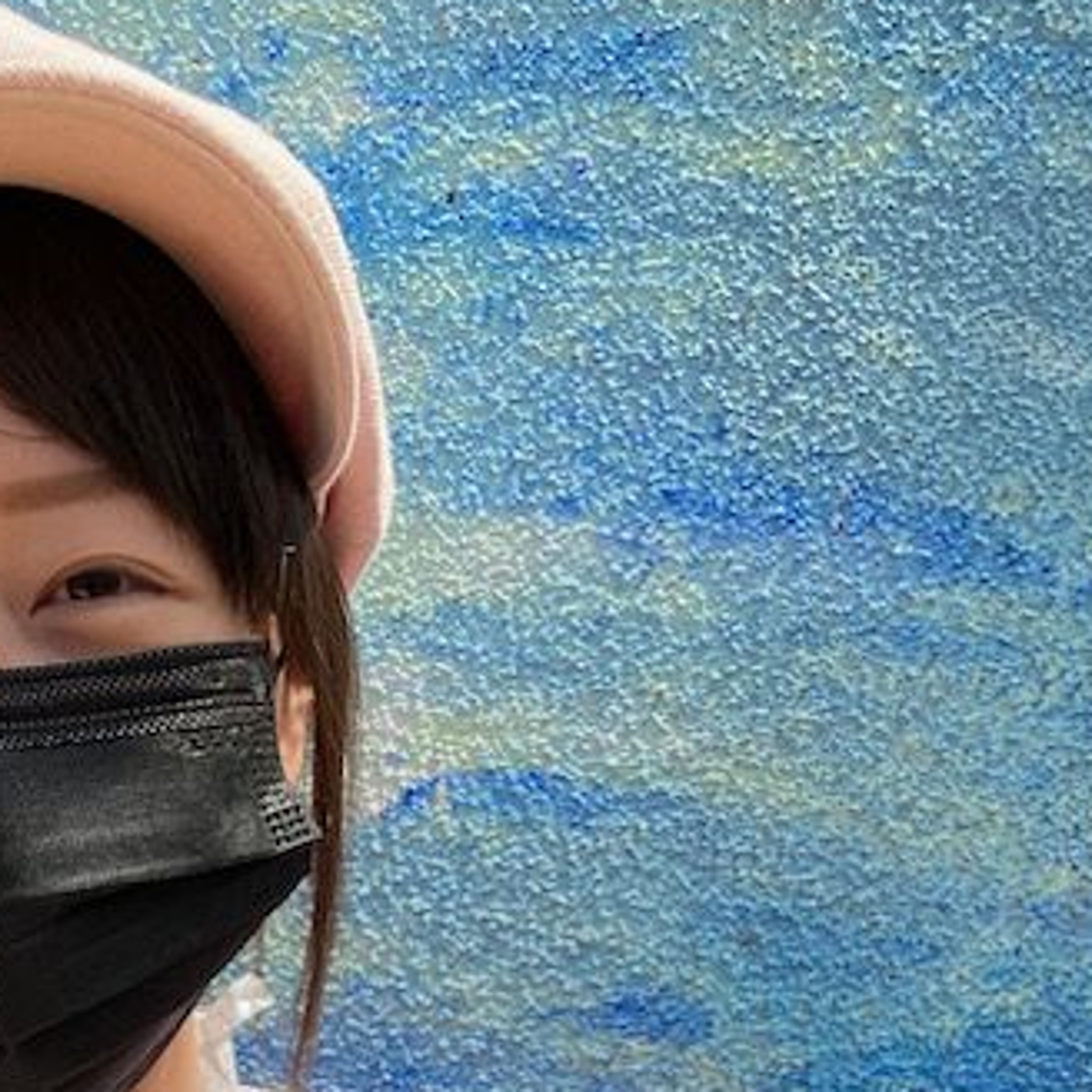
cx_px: -20
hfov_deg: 23.5
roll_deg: +0.1
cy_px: 1565
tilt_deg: -17.9
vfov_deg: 21.3
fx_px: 2498
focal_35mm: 70
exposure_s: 1/724
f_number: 1.8
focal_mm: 4.25
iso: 32
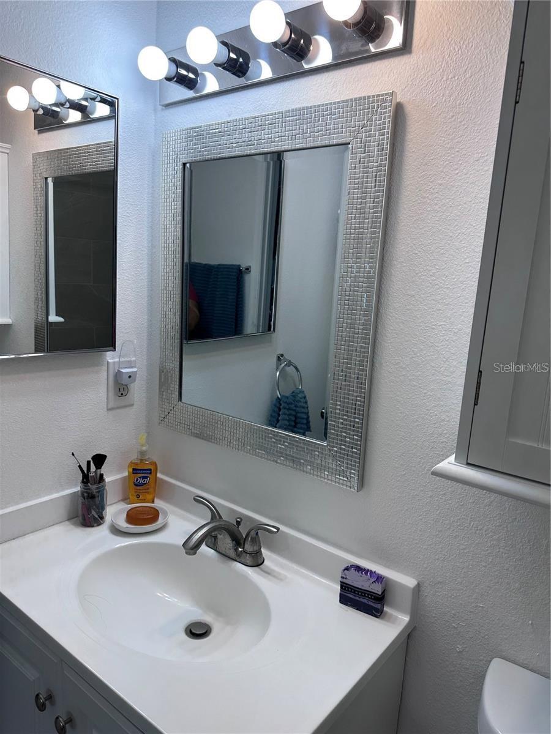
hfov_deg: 56.8
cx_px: 276
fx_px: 509
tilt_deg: -9.5
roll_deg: -3.6
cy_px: 367
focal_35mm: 24
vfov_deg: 71.6
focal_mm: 6.86
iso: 80
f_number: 1.78
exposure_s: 1/228
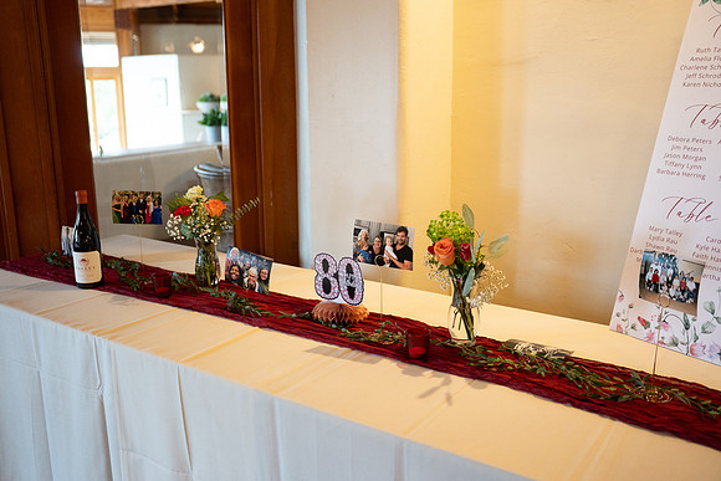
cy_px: 240
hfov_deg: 54.4
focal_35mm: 35
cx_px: 360
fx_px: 701
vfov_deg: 37.9
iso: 1600
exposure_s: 1/125
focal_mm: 35
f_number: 2.8
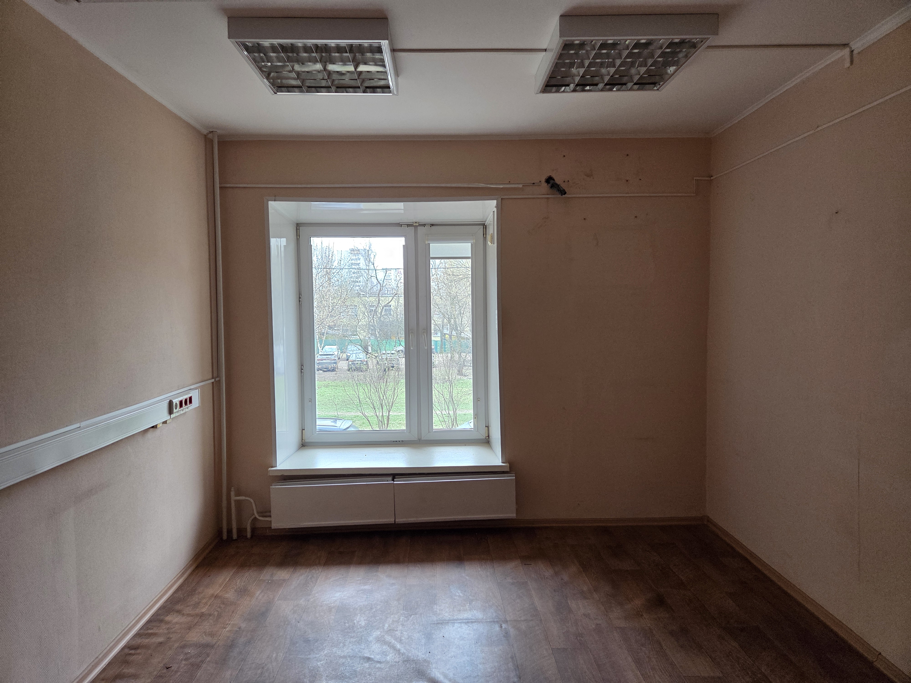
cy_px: 342
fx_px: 605
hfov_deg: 73.9
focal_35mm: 23
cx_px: 456
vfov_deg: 58.9
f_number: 1.8
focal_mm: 5.4
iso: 160
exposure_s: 1/100
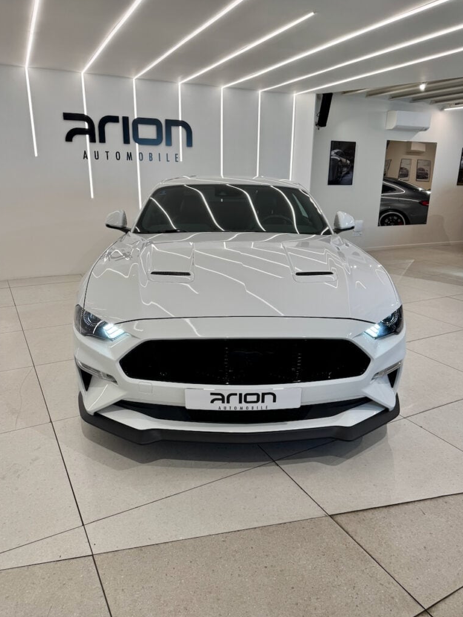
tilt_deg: -16.6
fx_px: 446
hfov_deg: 54.9
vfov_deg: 69.4
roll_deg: -2.4
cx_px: 238
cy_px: 315
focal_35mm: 25
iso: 100
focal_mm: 6.76
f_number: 1.78
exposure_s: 1/100
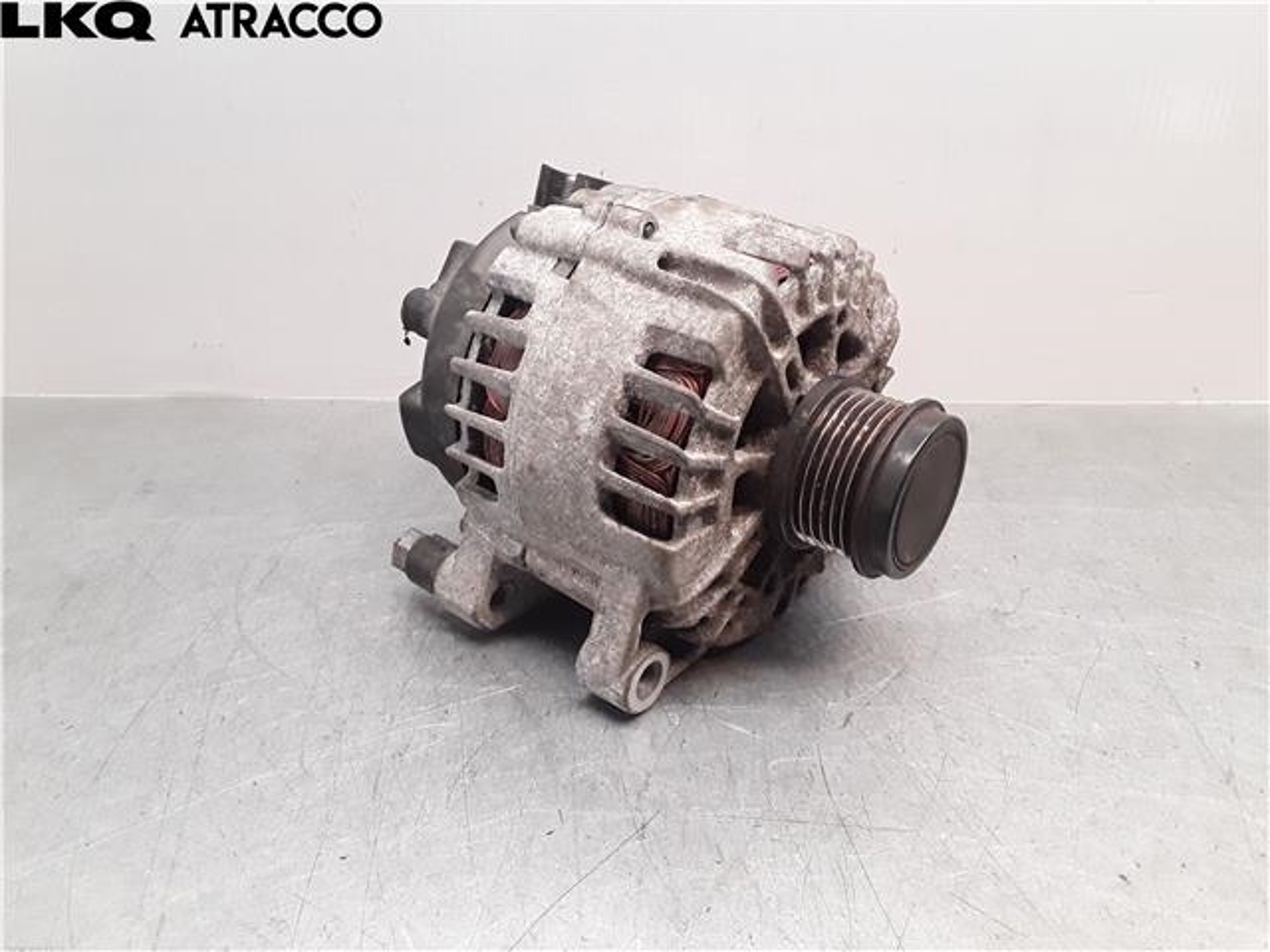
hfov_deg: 63.4
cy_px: 476
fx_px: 1027
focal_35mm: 28
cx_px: 635
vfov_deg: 49.7
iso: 100
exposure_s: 1/100
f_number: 1.9
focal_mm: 2.91
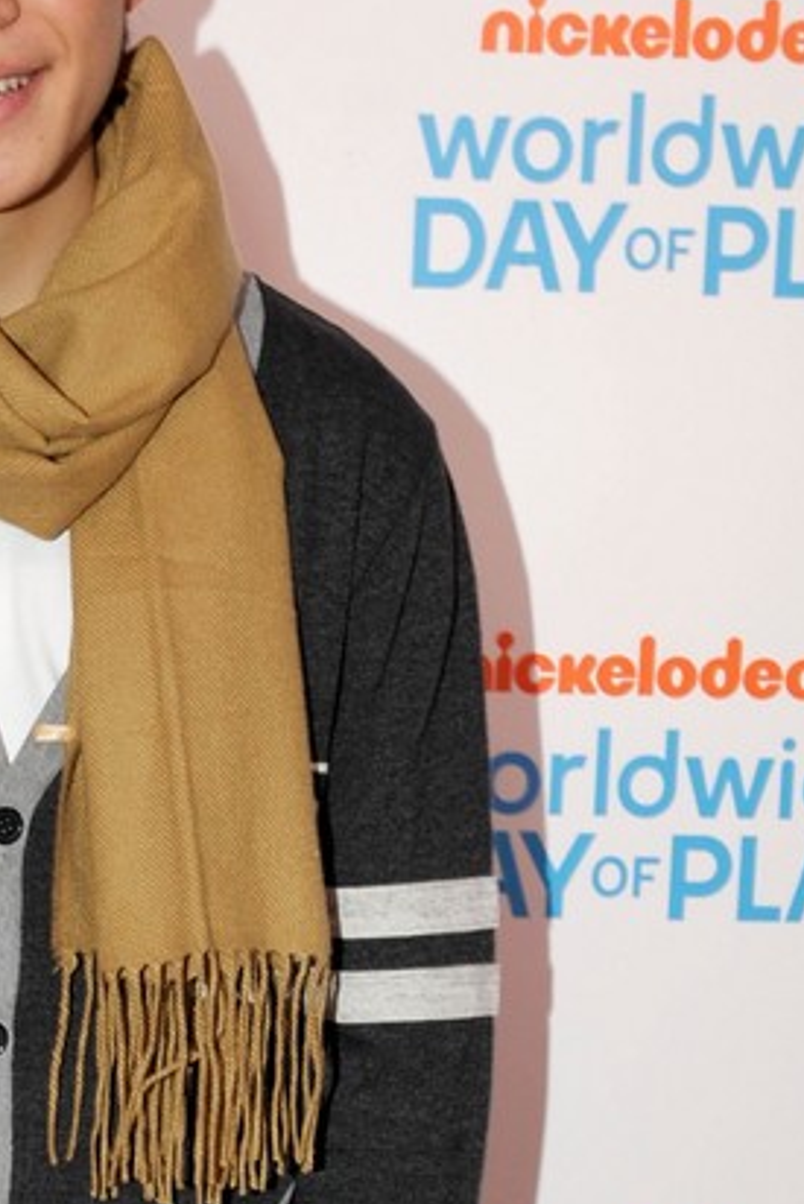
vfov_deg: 20.6
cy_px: 1260
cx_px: 19
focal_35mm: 95
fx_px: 3180
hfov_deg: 14.2
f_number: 5.6
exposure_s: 1/125
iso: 400
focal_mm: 32
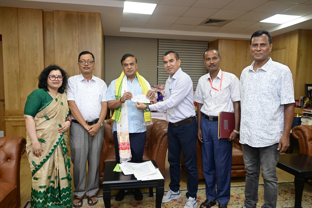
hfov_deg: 66.4
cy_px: 104
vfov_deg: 47.1
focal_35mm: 28
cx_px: 156
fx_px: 238
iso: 4000
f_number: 5.6
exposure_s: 1/250
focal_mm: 27.5
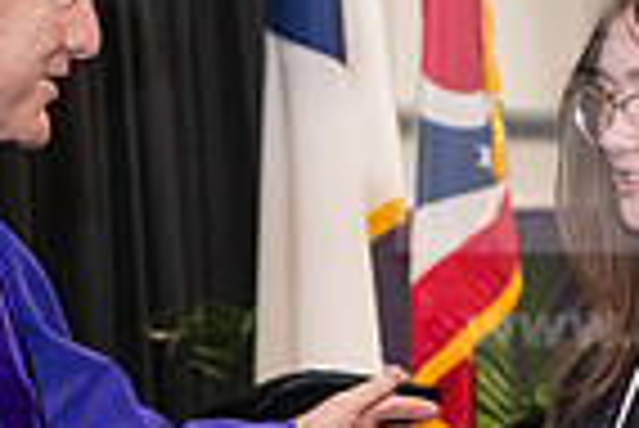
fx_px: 5082
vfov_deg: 4.8
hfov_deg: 7.2
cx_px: 261
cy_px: 421
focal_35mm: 286
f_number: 5
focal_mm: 70
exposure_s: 1/125
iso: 2500
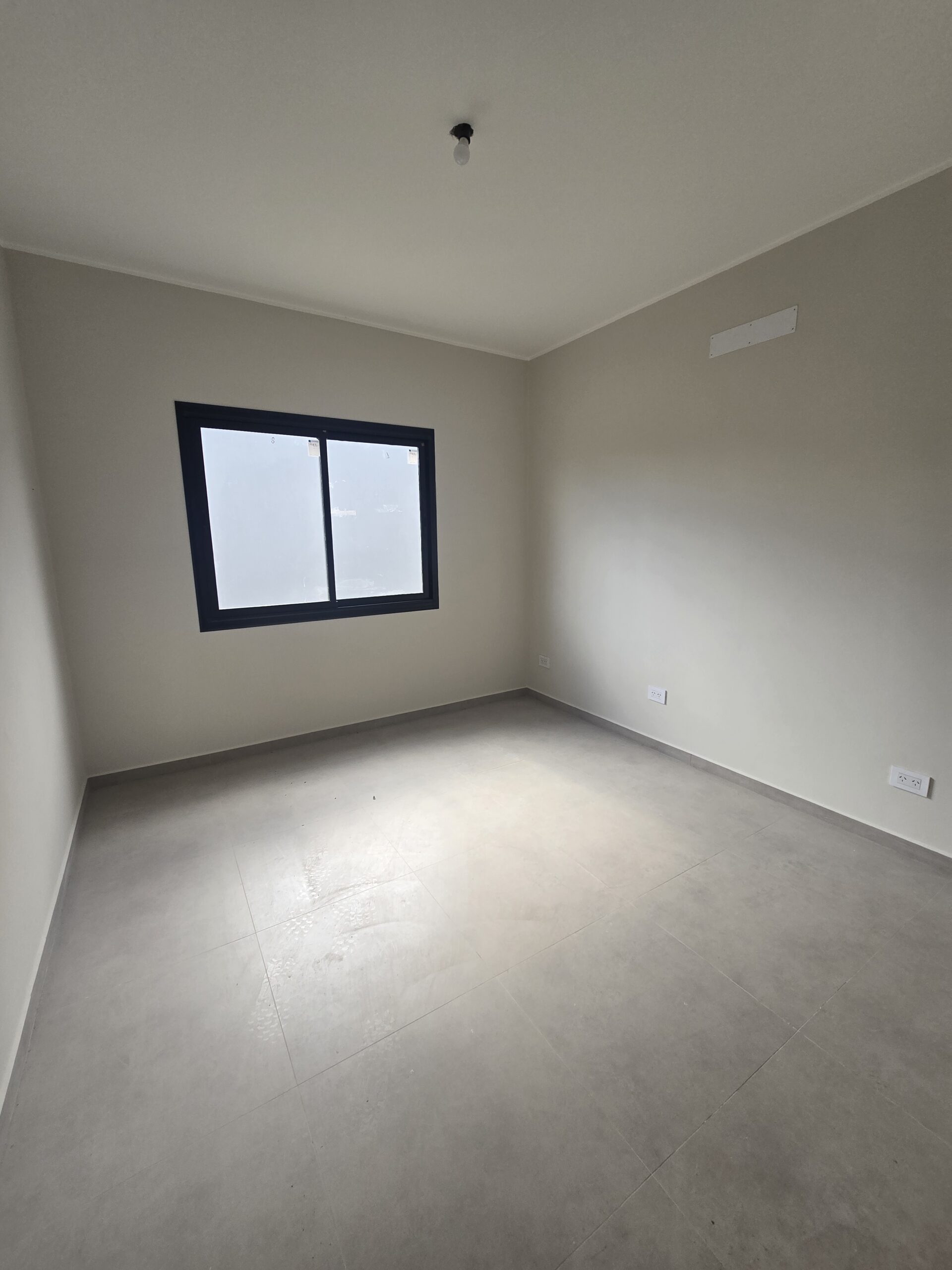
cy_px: 635
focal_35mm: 13
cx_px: 476
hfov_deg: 89.9
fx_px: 477
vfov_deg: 106.2
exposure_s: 1/139
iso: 50
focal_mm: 2.2
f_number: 2.2
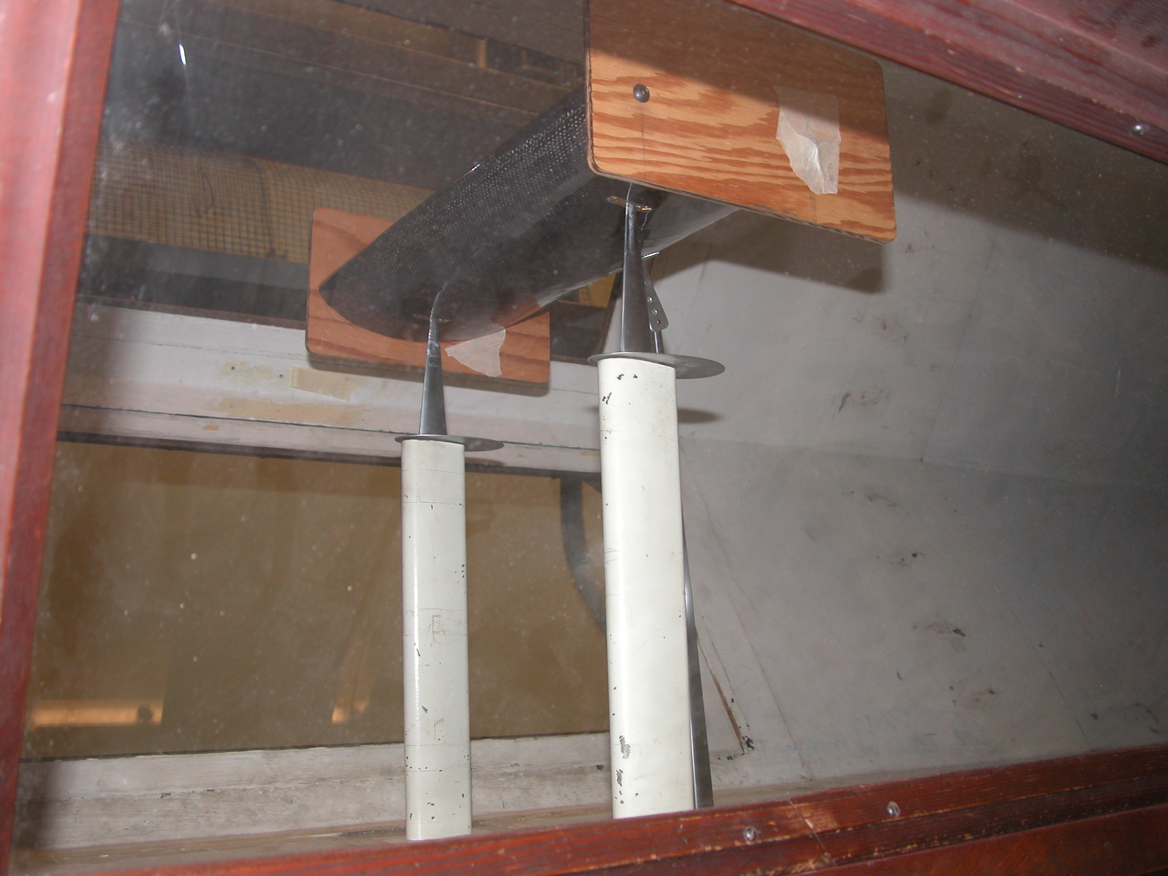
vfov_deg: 40.7
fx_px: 1181
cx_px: 584
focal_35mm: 35
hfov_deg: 52.6
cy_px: 438
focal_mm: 8.9
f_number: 2.8
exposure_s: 1/60
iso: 100
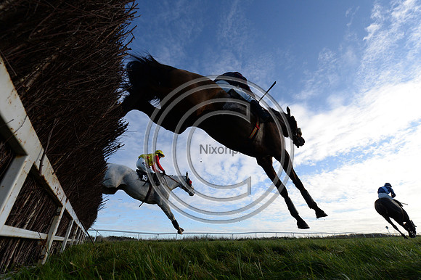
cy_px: 140
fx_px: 187
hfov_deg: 96.8
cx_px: 210
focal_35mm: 16
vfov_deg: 73.7
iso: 1600
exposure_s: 1/3200
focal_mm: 16
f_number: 10
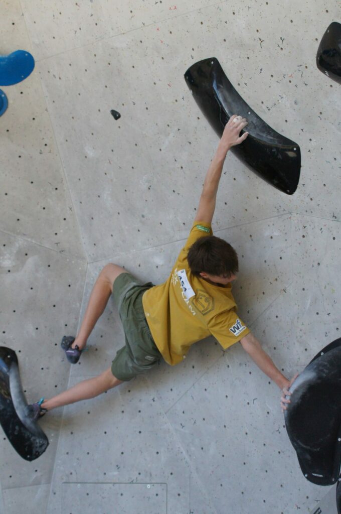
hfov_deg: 13.0
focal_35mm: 105
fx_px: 1496
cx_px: 170
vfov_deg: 19.5
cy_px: 257
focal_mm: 70
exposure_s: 1/2000
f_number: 3.5
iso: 1600
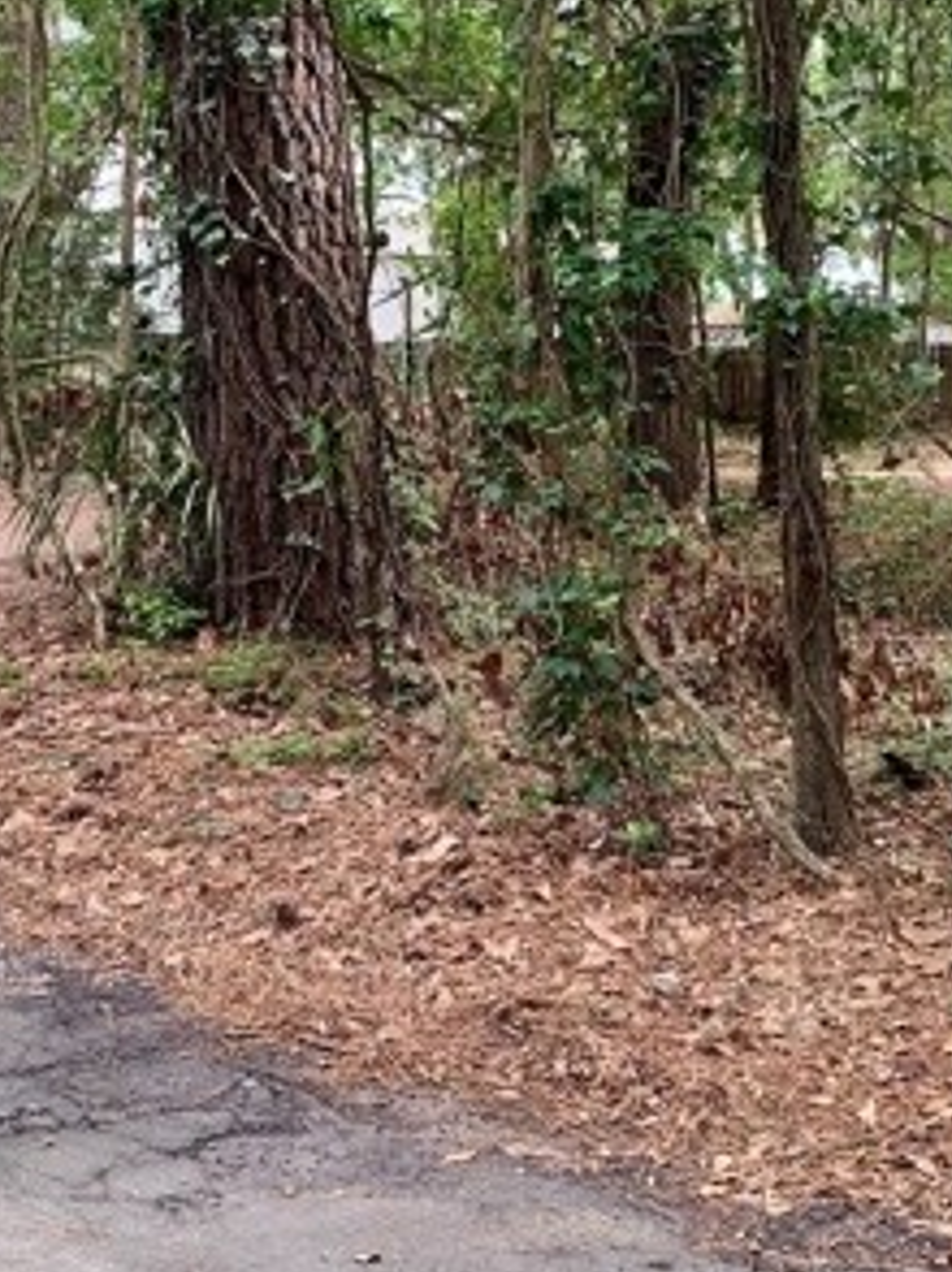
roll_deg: +0.8
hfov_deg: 21.6
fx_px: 2497
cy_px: 337
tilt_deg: +0.6
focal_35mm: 68
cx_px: 394
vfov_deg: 28.2
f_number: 1.8
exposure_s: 1/121
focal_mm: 4.25
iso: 40
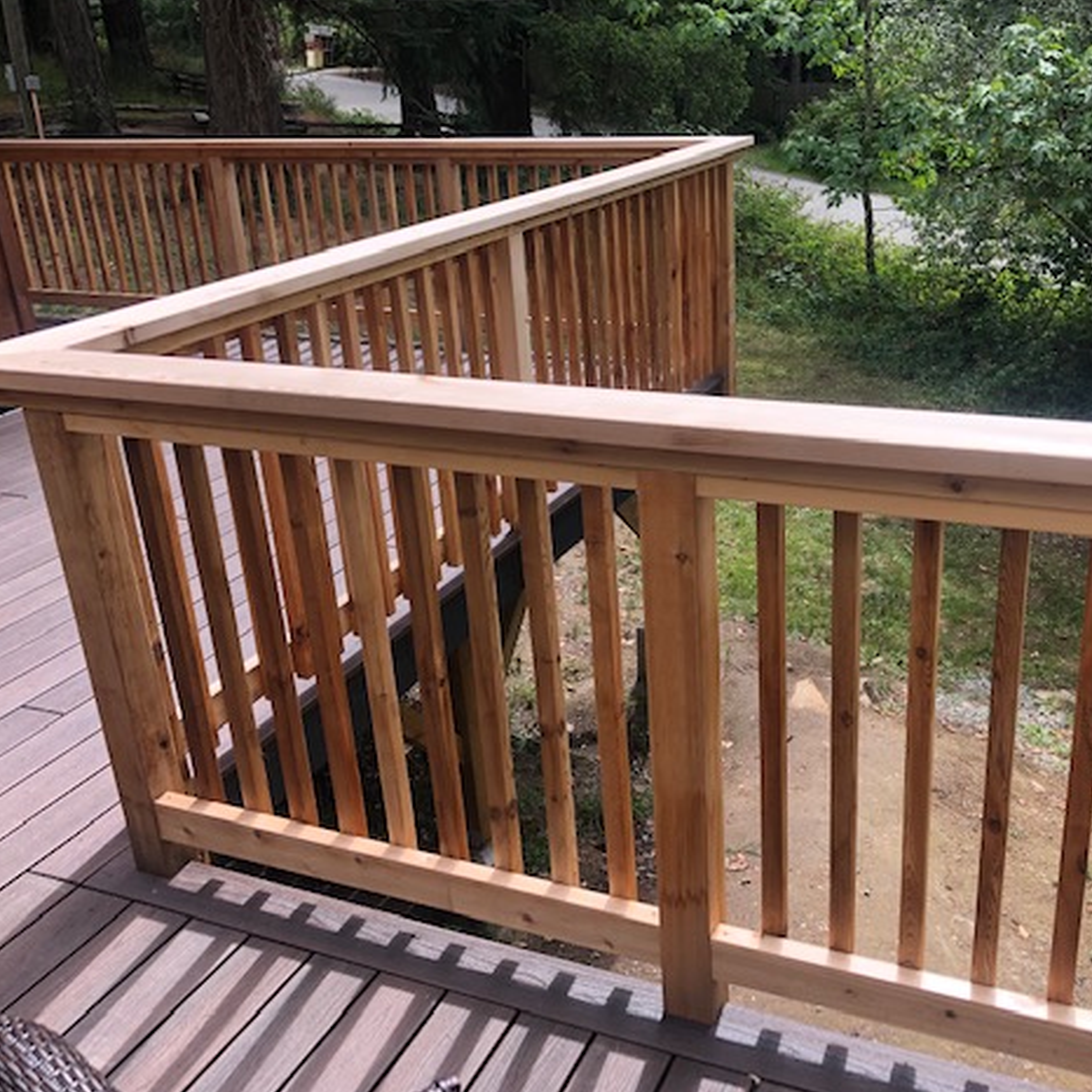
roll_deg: +3.6
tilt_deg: -20.0
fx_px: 1213
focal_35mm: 34
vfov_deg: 48.4
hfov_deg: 47.9
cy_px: 537
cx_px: 691
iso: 20
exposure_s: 1/571
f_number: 1.8
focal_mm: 3.99
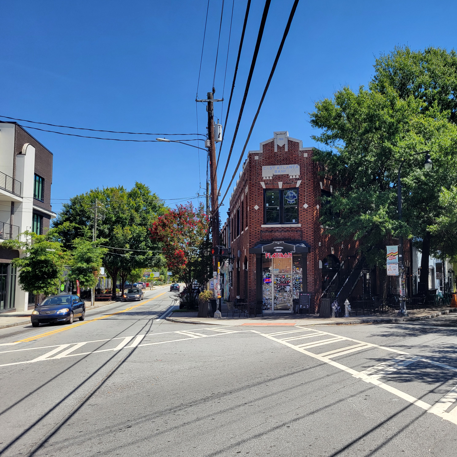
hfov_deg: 51.6
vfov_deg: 52.5
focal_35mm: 31
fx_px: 463
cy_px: 228
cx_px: 304
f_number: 1.8
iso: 40
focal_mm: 5.4
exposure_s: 1/1429
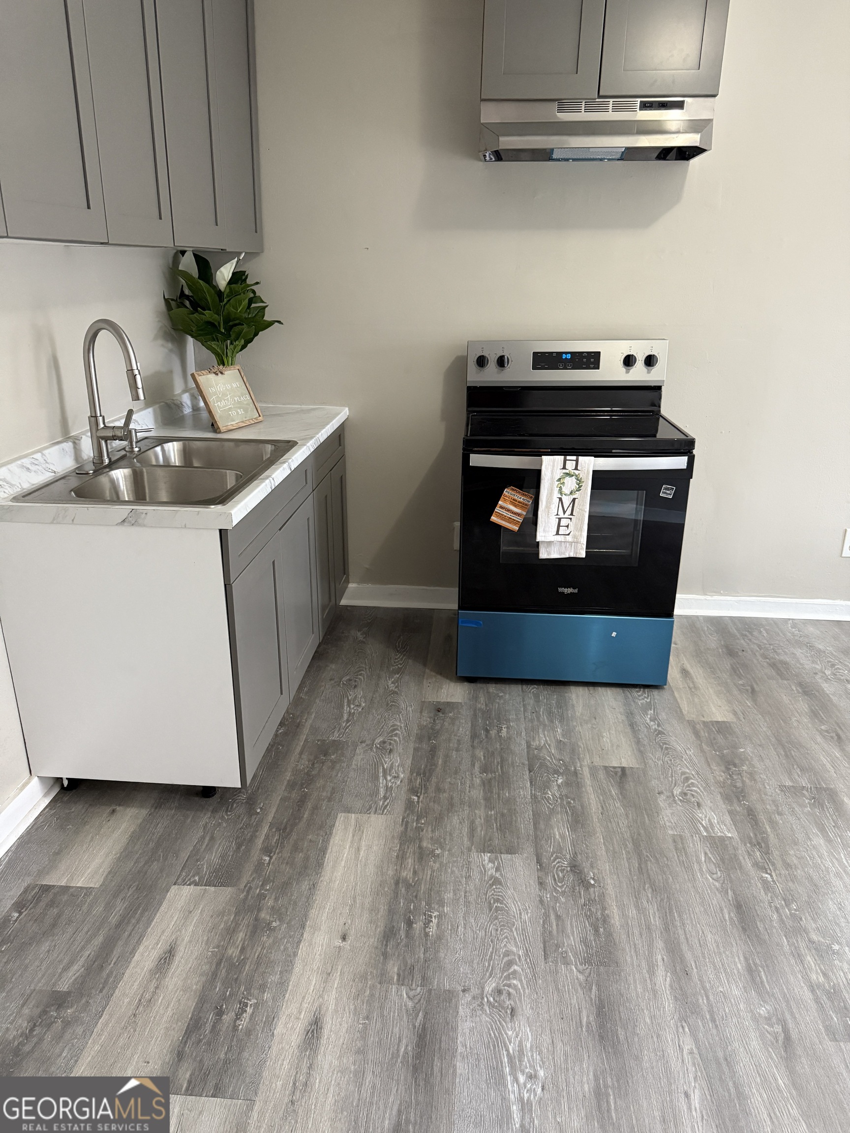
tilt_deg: -19.5
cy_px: 566
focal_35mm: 24
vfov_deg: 71.6
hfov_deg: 56.8
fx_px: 786
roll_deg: -0.7
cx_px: 425
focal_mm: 6.76
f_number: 1.78
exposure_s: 1/60
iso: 800
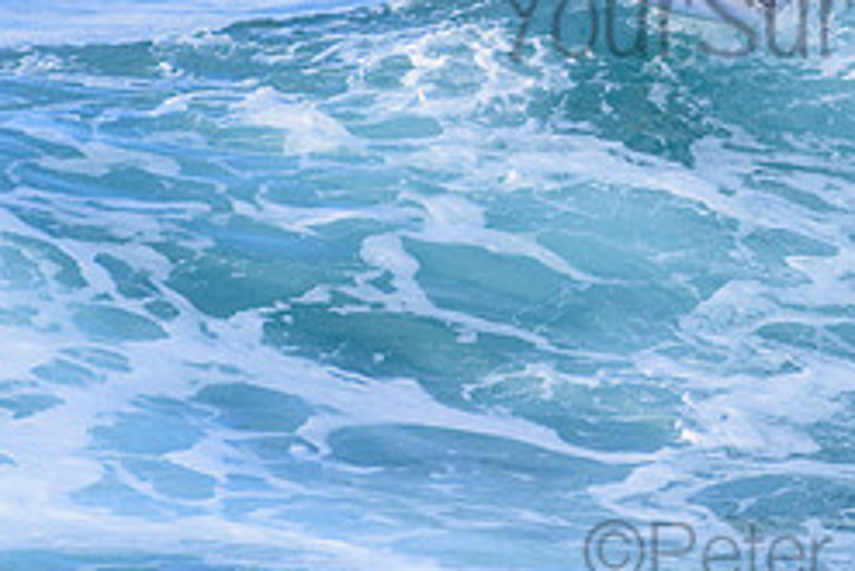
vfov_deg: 0.8
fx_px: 41799
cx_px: 852
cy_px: -22
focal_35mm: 1759
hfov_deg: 1.2
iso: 360
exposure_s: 1/2000
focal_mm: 500
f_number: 5.6
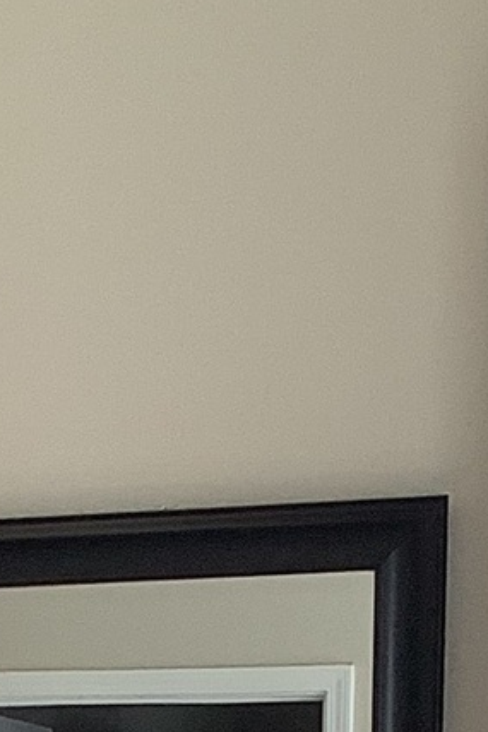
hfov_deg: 7.8
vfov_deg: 10.7
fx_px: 3535
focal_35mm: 174
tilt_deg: -7.5
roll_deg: +0.7
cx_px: -163
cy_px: 1536
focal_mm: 3.3
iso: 64
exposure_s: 1/120
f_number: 2.4
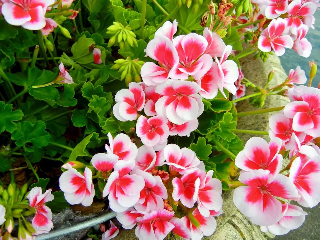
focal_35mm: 30
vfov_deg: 46.8
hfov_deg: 60.0
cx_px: 160
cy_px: 120
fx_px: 277
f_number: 3.5
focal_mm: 5.4
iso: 160
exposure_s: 1/370
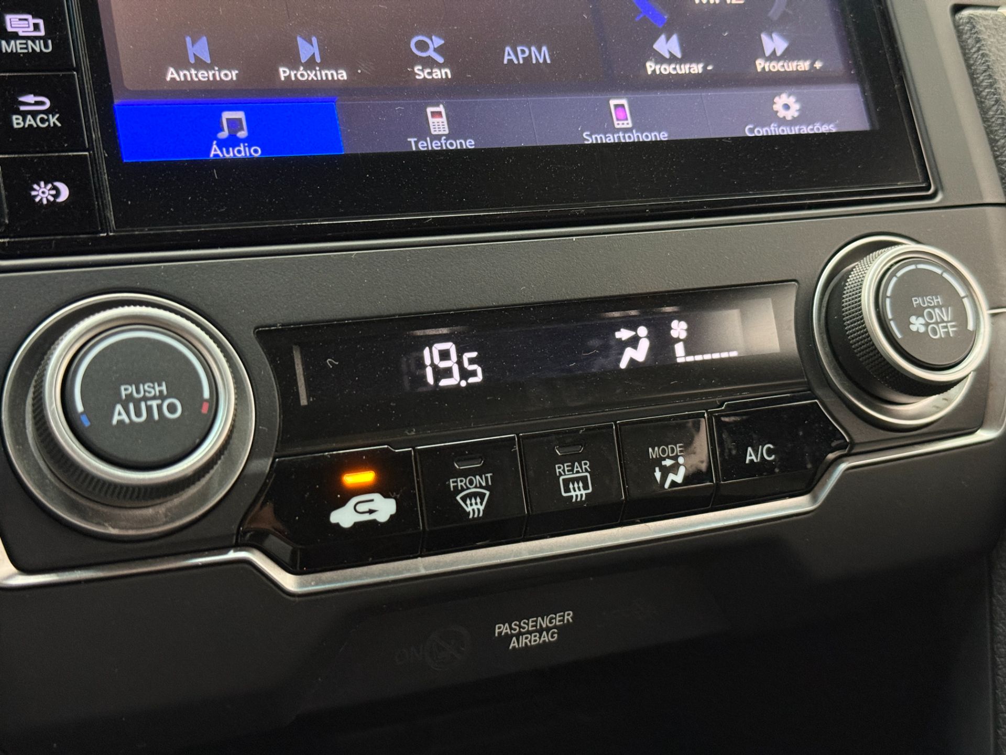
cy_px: 378
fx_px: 1395
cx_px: 503
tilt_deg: -20.2
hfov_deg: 39.7
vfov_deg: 30.3
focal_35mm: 48
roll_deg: -3.5
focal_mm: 6.76
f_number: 1.78
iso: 320
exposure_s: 1/40
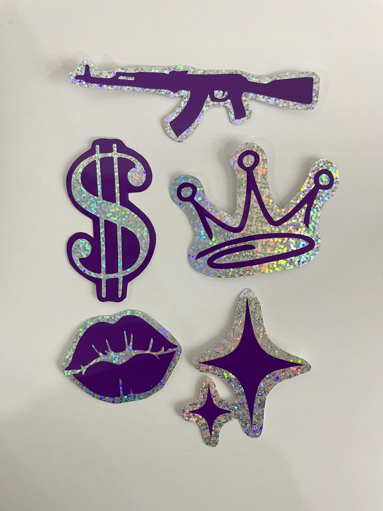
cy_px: 256
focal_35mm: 26
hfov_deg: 53.1
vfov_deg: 67.3
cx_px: 192
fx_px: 384
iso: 80
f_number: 1.6
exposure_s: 1/50
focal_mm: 4.2
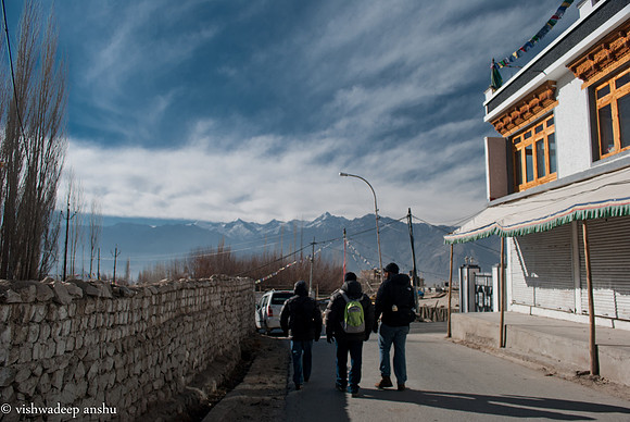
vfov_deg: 43.7
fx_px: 526
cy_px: 211
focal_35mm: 30
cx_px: 315
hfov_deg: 61.9
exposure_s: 1/160
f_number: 6.3
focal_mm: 20
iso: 100
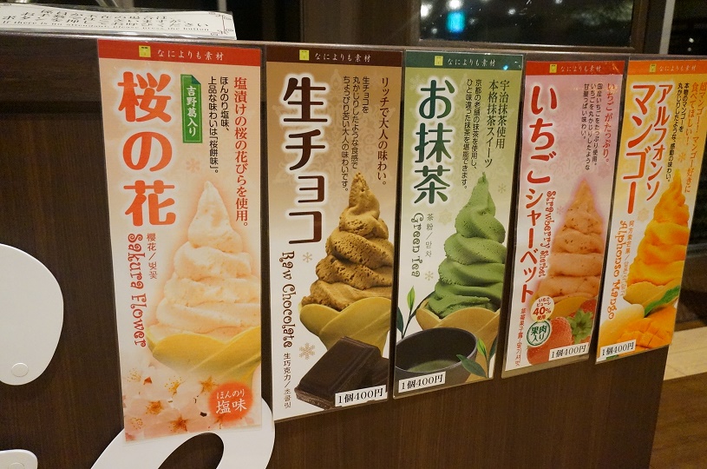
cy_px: 234
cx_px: 354
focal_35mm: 28
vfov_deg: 45.5
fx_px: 559
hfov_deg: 64.7
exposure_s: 1/80
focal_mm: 19
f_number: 4.5
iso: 6400
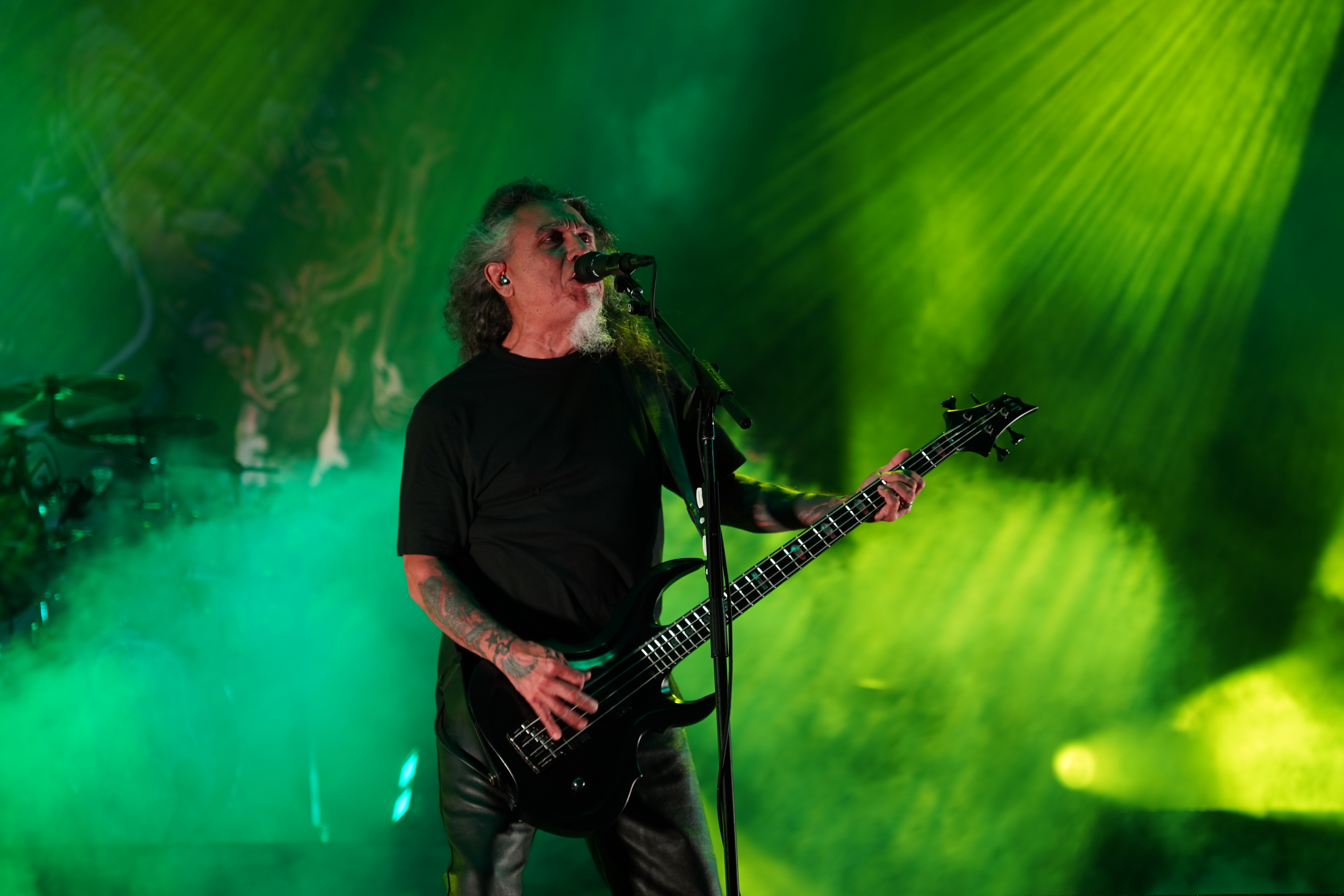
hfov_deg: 19.5
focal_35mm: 105
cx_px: 672
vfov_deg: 13.0
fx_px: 3920
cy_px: 448
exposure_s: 1/125
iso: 320
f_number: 4
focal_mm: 105
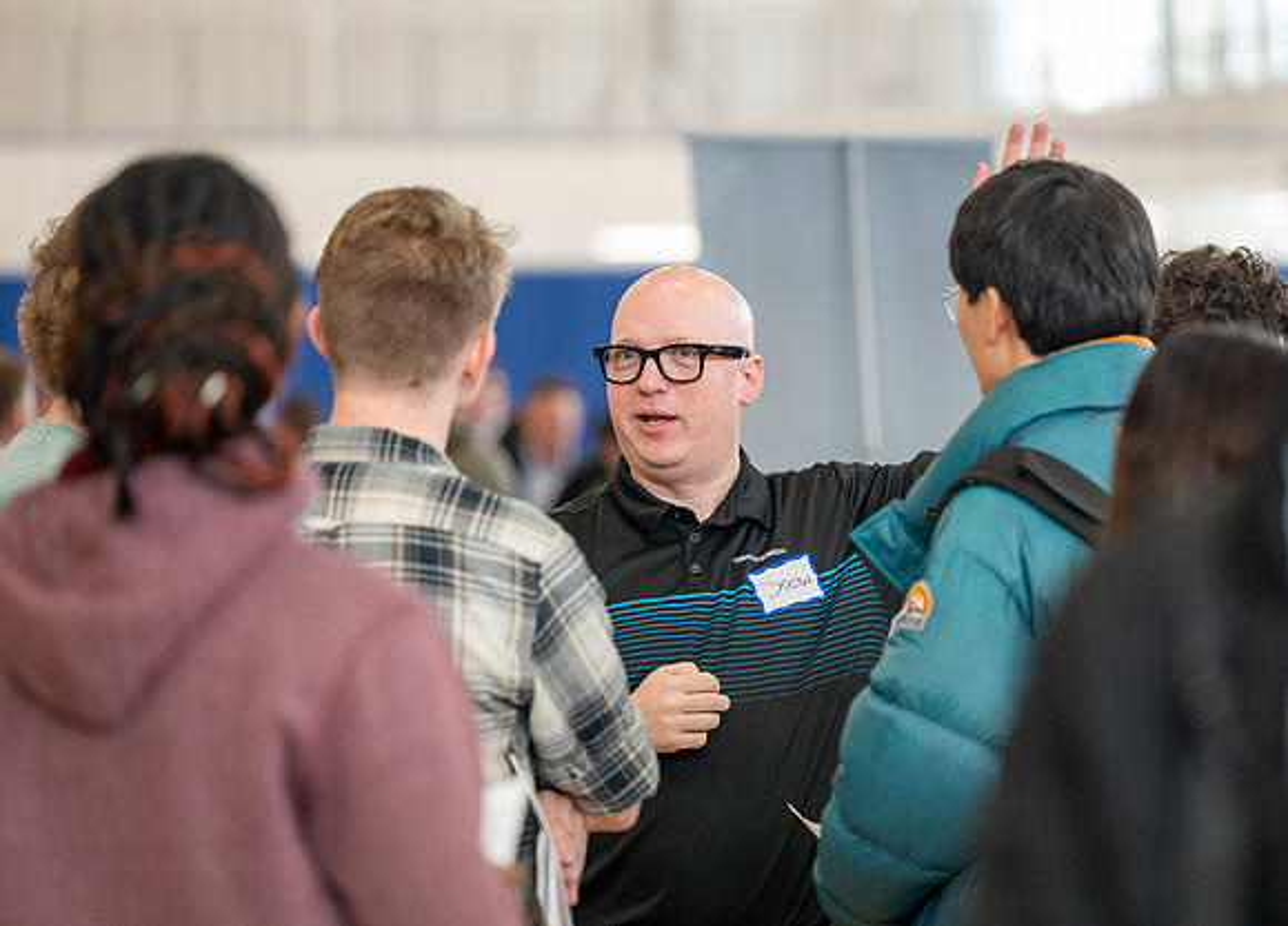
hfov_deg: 10.9
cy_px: 516
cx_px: 809
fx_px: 6737
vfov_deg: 7.9
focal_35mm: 184
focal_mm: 150
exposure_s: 1/400
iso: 2500
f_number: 2.8
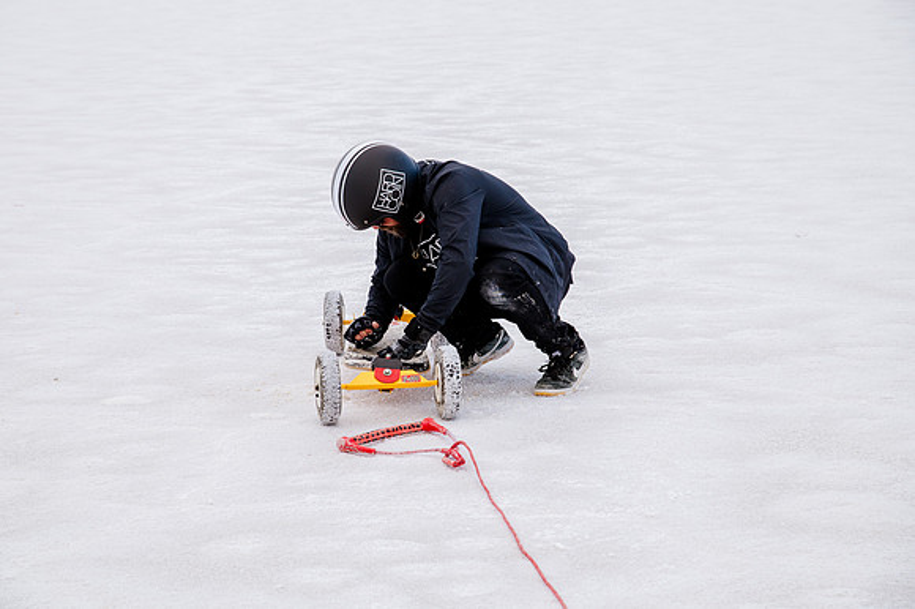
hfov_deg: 20.0
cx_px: 438
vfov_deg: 13.4
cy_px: 291
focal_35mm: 102
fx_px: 2596
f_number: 8
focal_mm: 98
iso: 250
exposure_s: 1/640
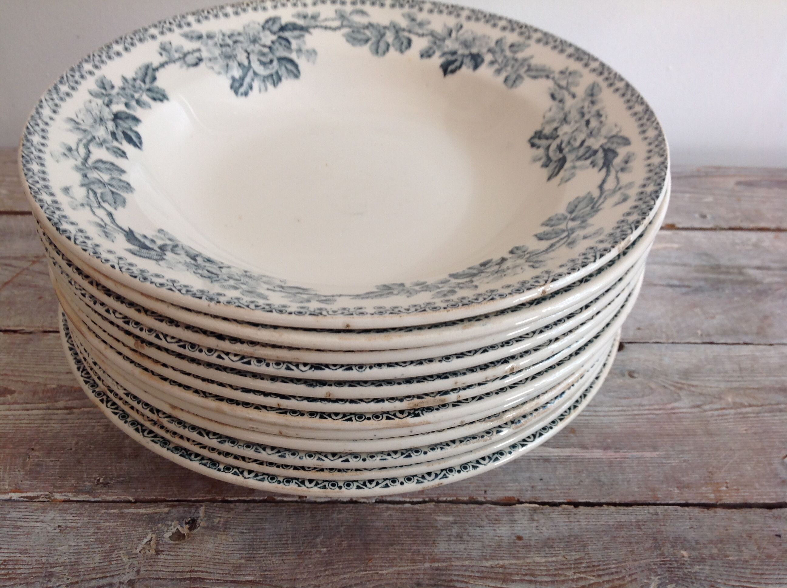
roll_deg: -2.8
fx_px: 795
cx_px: 394
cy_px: 294
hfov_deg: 52.7
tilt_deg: -39.5
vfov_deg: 40.6
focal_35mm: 35
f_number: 2.4
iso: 50
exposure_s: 1/20
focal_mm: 4.28
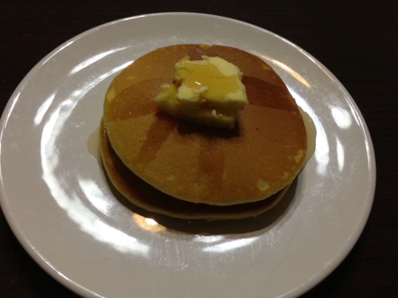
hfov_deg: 55.4
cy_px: 149
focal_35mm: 33
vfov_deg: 42.9
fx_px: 379
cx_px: 199
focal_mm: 4.13
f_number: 2.4
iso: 125
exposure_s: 1/20
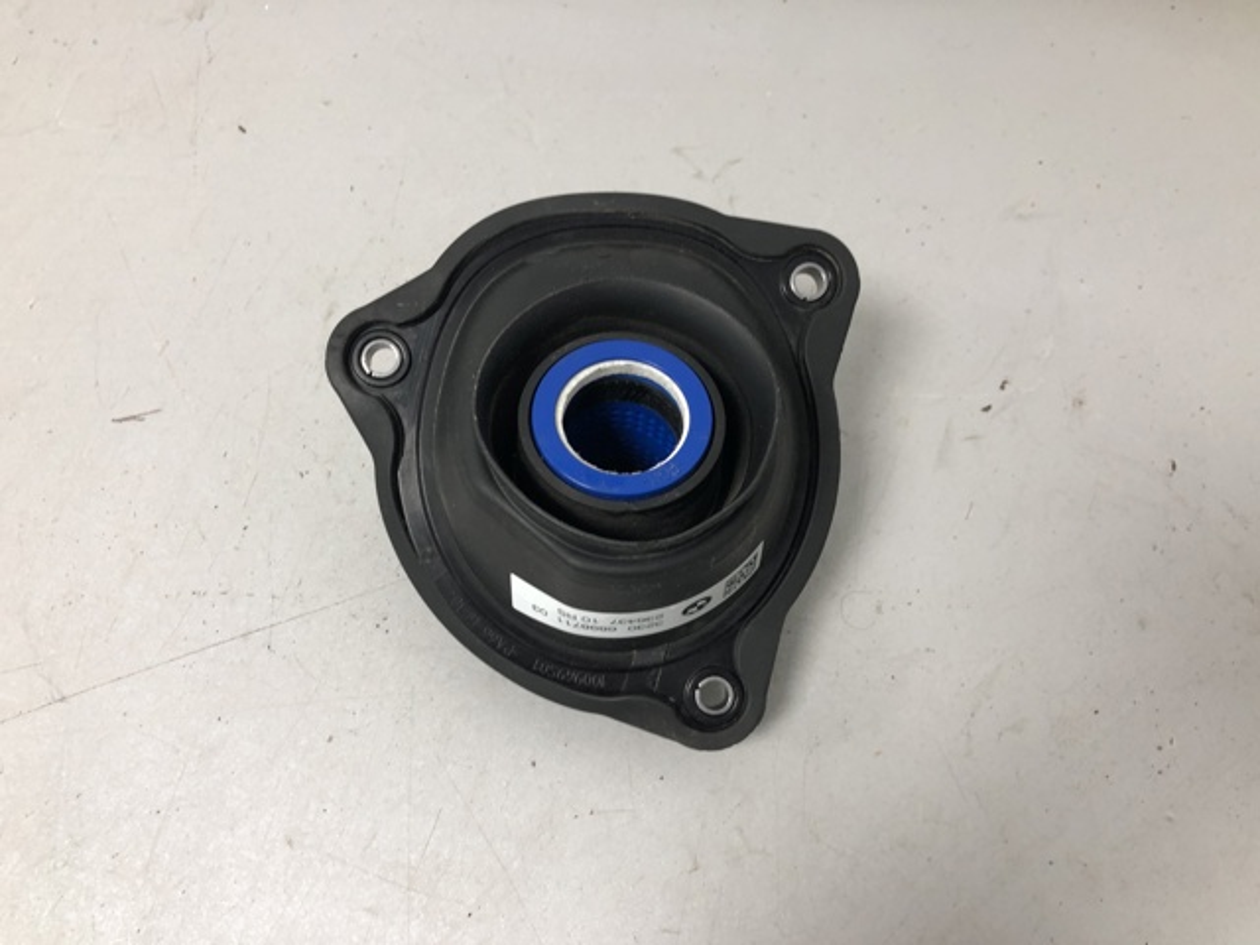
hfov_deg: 63.4
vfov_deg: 49.7
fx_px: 1019
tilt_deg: -65.2
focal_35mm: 28
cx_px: 630
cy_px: 472
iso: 40
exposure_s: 1/20
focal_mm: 4
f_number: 1.8
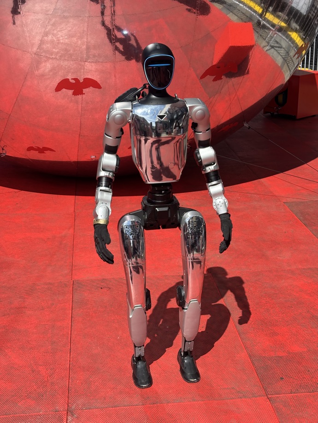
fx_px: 636
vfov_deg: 36.8
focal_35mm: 52
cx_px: 159
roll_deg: -0.5
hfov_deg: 28.1
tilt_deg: -20.3
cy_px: 212
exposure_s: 1/2105
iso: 40
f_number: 1.6
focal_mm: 5.96
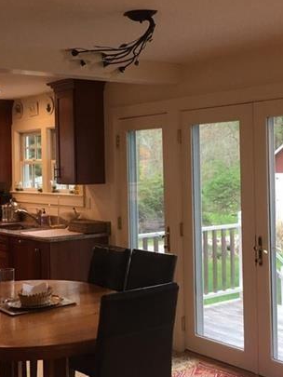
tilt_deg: -1.4
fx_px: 599
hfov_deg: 26.3
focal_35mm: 55
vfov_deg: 34.9
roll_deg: +1.9
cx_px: 199
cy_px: 159
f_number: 2.2
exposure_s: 1/30
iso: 40
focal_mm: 4.15
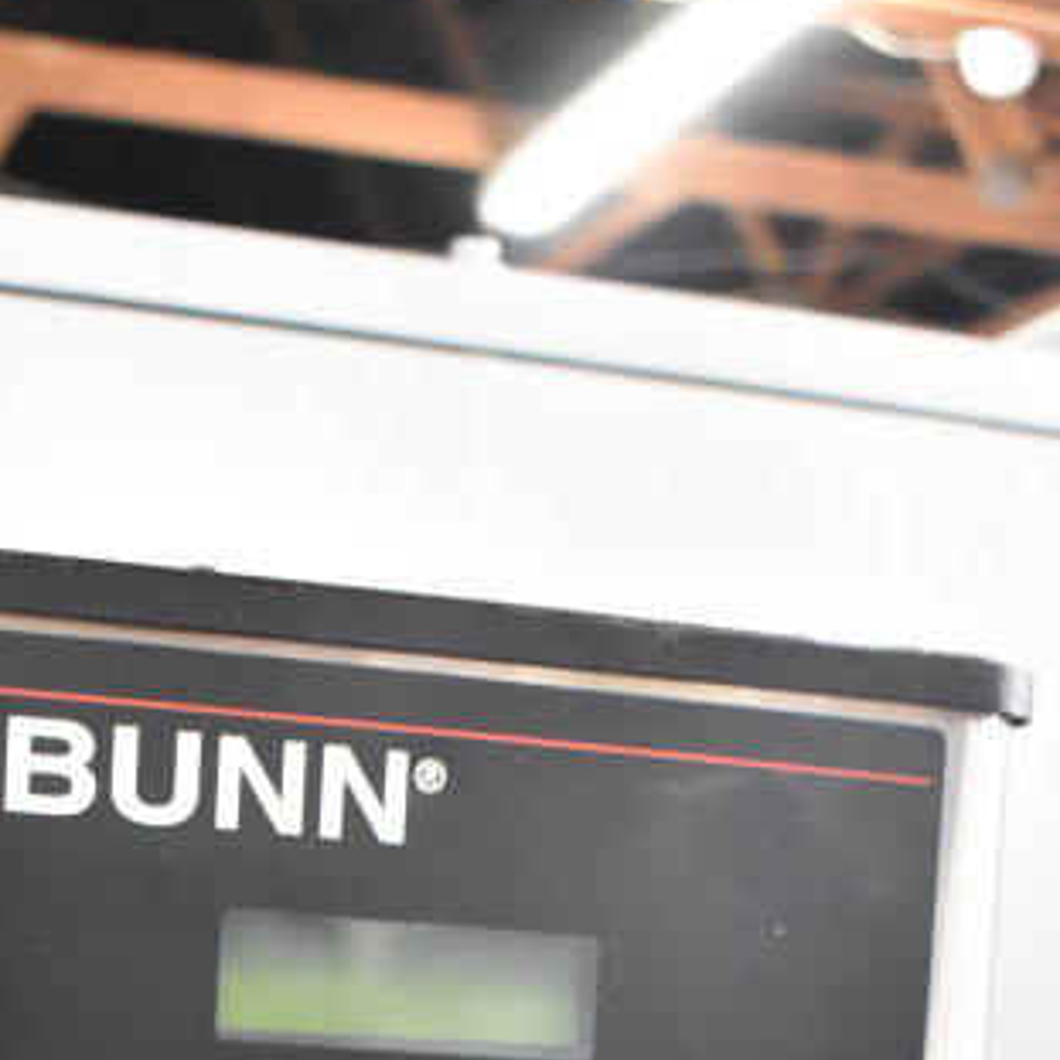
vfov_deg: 17.6
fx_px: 3118
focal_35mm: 90
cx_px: 218
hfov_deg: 19.1
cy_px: 1508
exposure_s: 1/40
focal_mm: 24
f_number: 3.8
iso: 4500
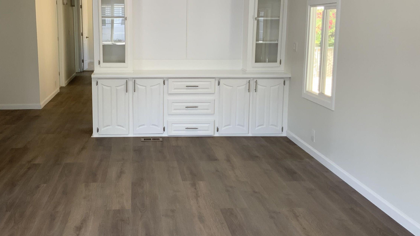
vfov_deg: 27.6
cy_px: 92
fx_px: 479
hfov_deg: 46.8
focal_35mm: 43
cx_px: 151
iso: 50
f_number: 1.8
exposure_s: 1/120
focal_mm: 3
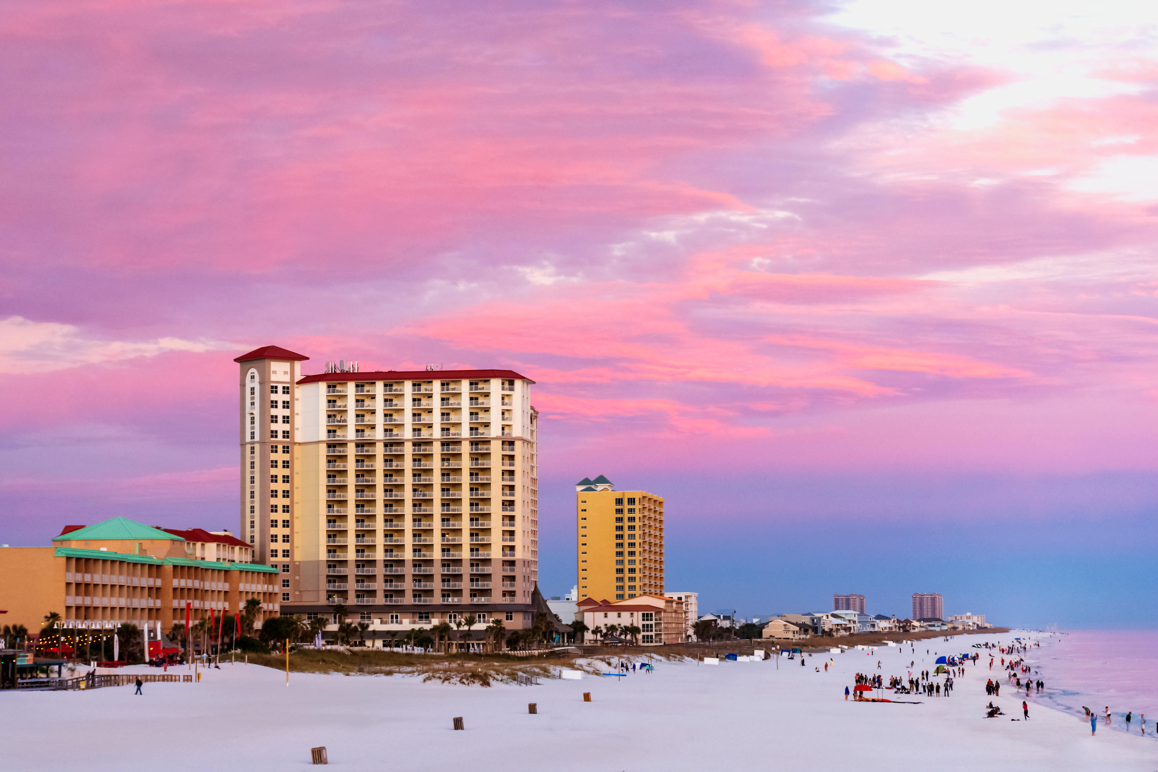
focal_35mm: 90
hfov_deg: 22.6
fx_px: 2895
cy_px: 386
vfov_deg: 15.2
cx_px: 579
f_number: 8
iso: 800
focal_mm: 60
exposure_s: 1/50
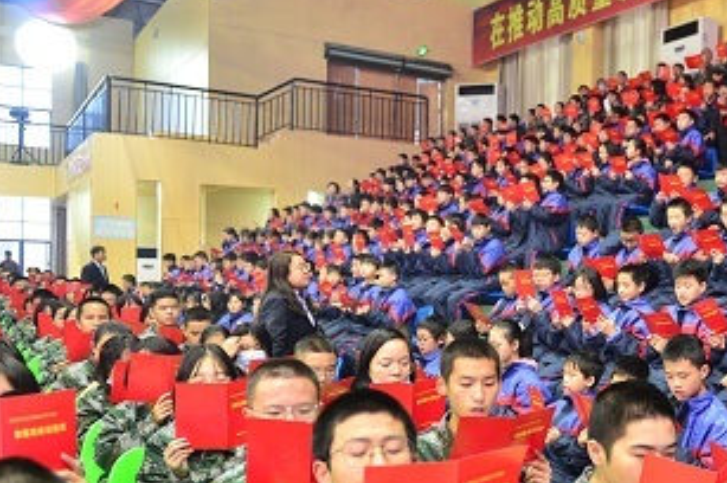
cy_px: 308
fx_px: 867
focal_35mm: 43
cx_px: 585
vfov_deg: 31.0
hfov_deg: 43.3
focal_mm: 24
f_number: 2.8
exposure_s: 1/30
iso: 800
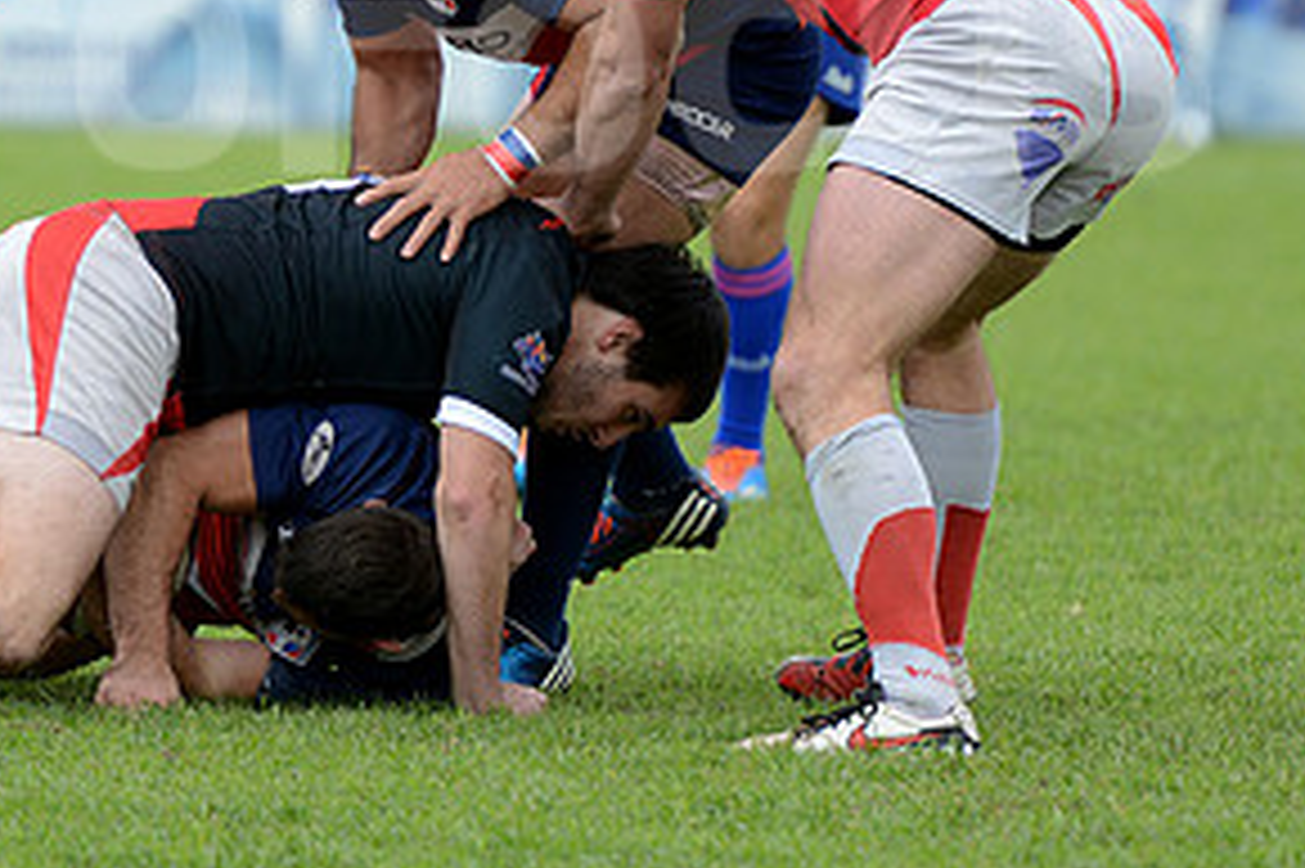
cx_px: 86
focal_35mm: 540
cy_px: 20
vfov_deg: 2.5
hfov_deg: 3.8
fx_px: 19563
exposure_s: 1/800
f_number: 4
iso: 400
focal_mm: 270
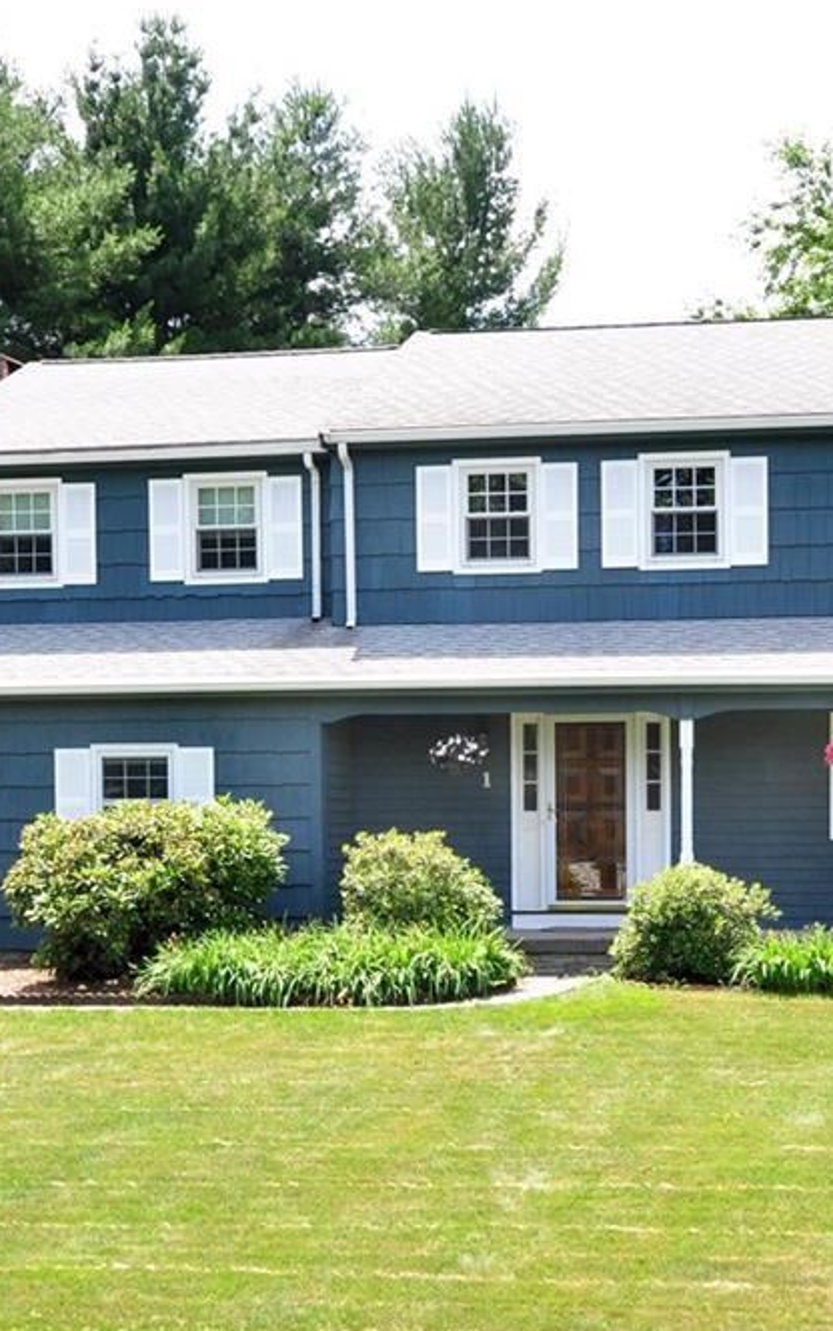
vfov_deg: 42.6
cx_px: 555
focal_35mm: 47
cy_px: 672
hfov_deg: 27.3
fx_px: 1706
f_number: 8
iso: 400
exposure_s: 1/250
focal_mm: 20
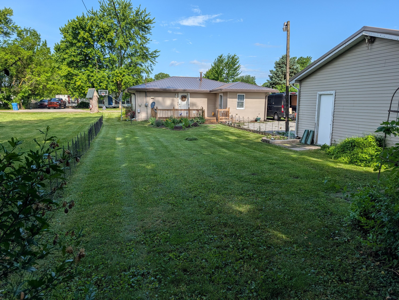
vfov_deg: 56.9
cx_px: 200
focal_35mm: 24
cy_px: 150
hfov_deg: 71.5
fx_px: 277
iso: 21
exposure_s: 1/876
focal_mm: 6.9
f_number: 1.68
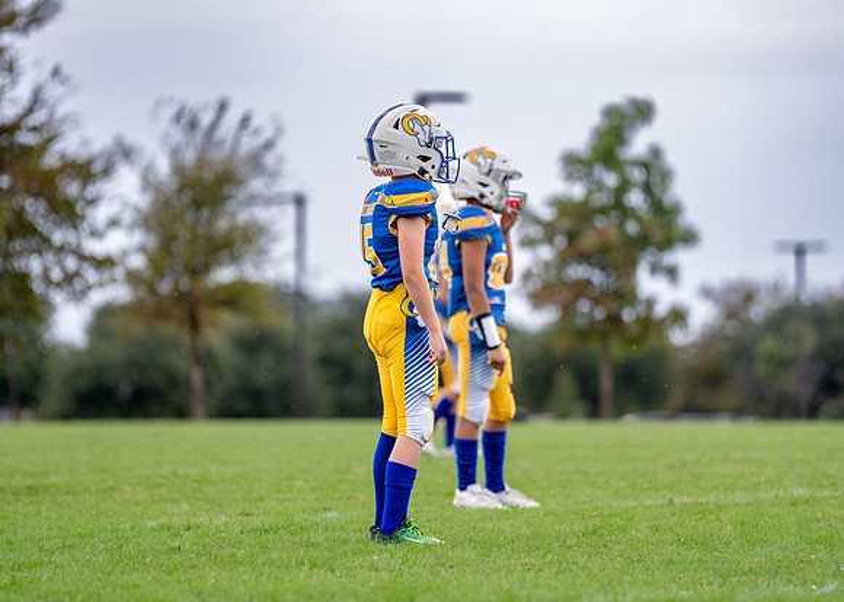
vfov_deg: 5.7
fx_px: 6059
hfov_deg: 8.0
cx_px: 436
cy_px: 255
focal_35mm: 253
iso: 400
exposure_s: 1/1600
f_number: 2.8
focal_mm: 200
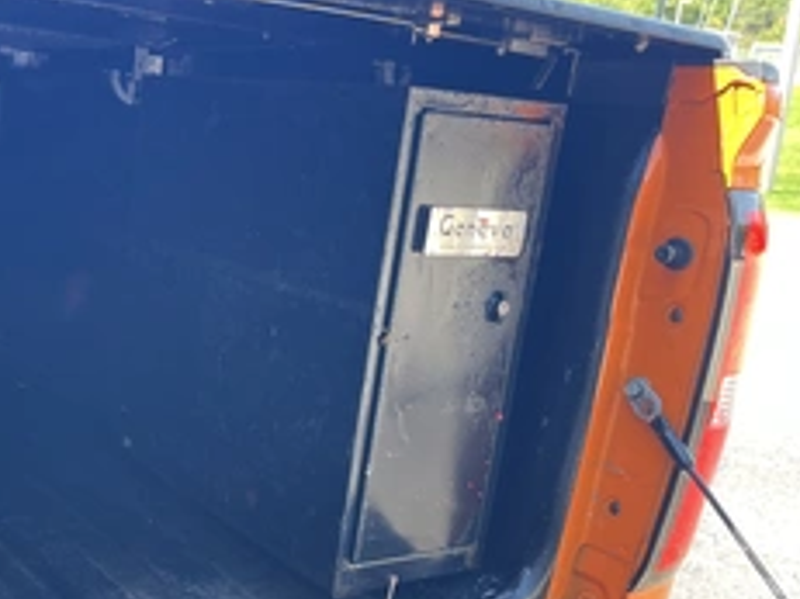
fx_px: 1039
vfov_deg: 31.9
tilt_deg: -13.3
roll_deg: -2.9
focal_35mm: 45
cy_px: 398
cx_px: 177
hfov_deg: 40.6
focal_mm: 5.1
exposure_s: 1/121
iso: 80
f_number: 1.6
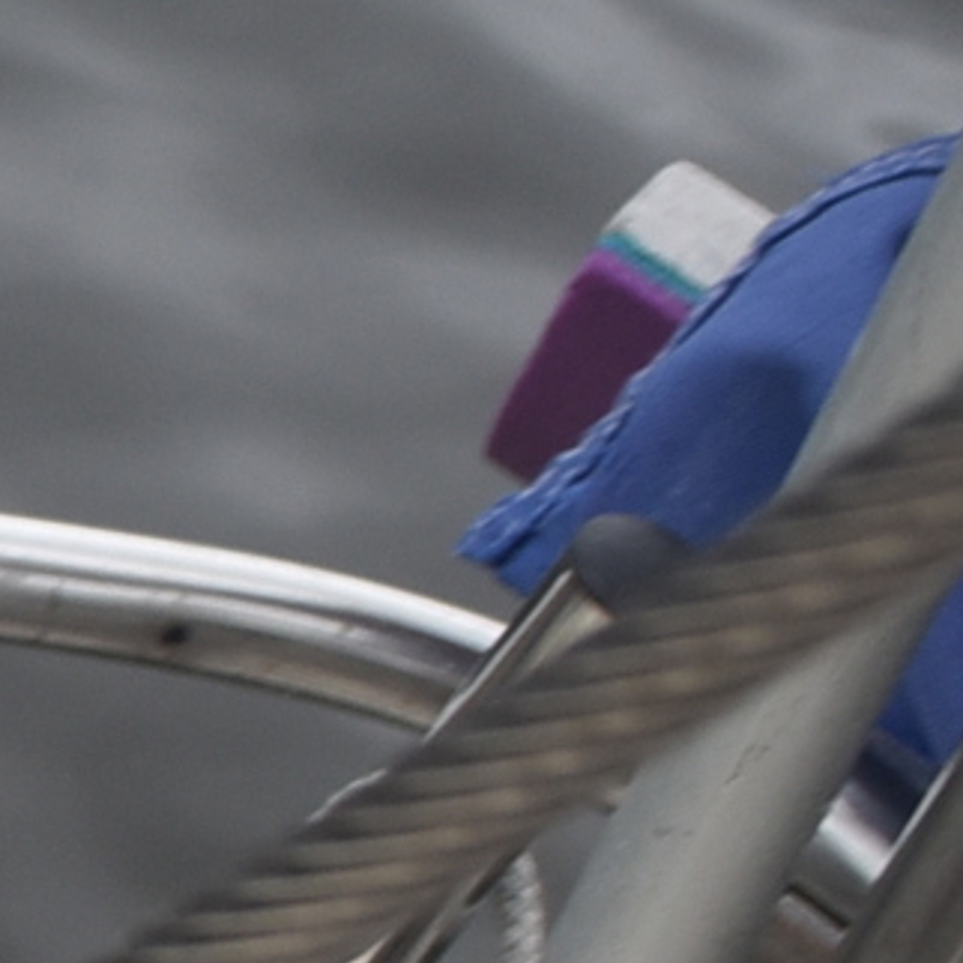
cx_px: -2650
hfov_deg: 7.1
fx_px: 6232
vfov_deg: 8.8
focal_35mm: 198
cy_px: 558
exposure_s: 1/250
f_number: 8
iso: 220
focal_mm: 20
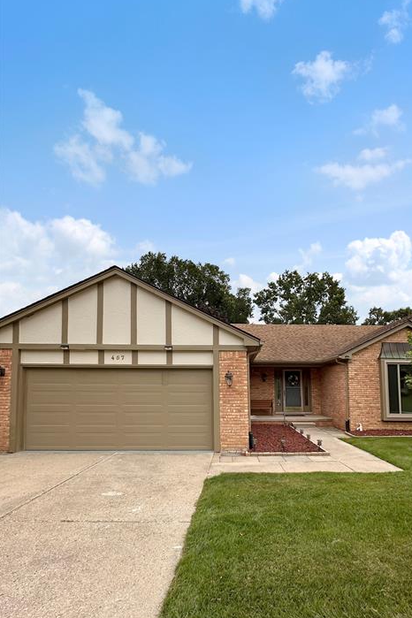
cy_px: 315
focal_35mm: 16
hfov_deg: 72.7
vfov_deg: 96.7
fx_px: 275
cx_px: 253
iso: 50
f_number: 2.2
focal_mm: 2.22
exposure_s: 1/2100
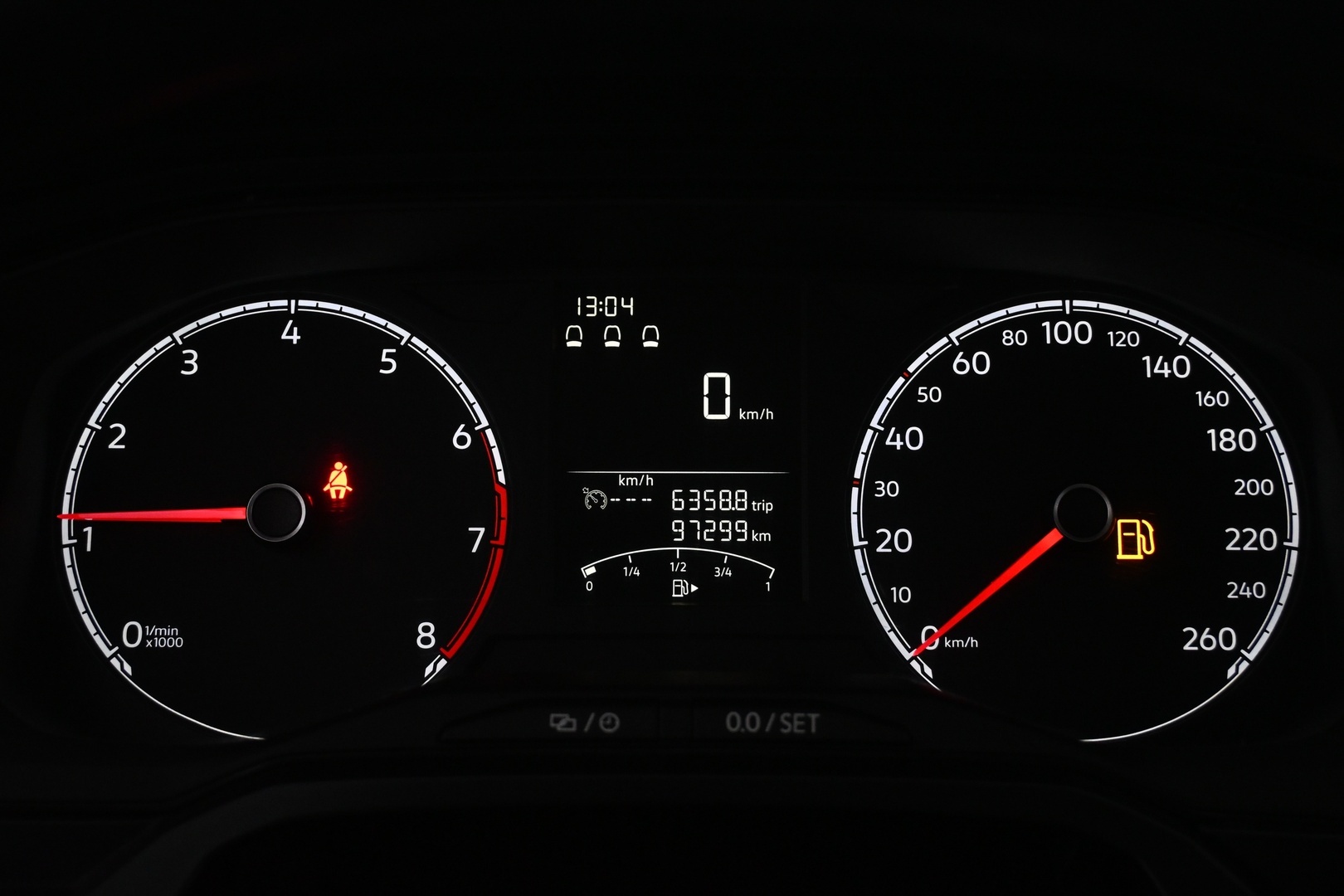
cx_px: 672
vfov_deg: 25.1
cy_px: 448
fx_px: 2016
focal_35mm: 54
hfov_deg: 36.9
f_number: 5.3
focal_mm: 36
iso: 2800
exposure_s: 1/125
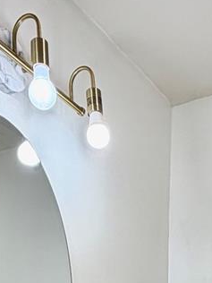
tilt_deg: -2.4
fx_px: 555
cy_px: 438
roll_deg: -0.4
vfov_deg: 22.7
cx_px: 158
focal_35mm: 68
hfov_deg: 21.4
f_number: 2.2
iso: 50
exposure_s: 1/127
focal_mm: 2.22
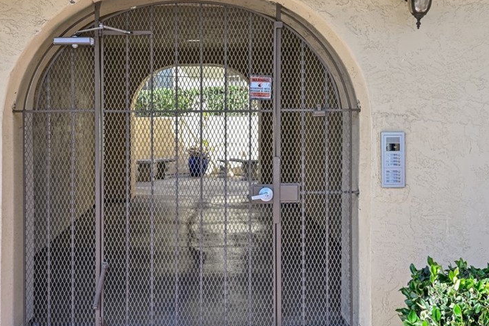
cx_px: 199
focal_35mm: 43
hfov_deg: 45.2
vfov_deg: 31.1
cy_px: 119
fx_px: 584
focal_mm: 30
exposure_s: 1/100
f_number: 11
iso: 500
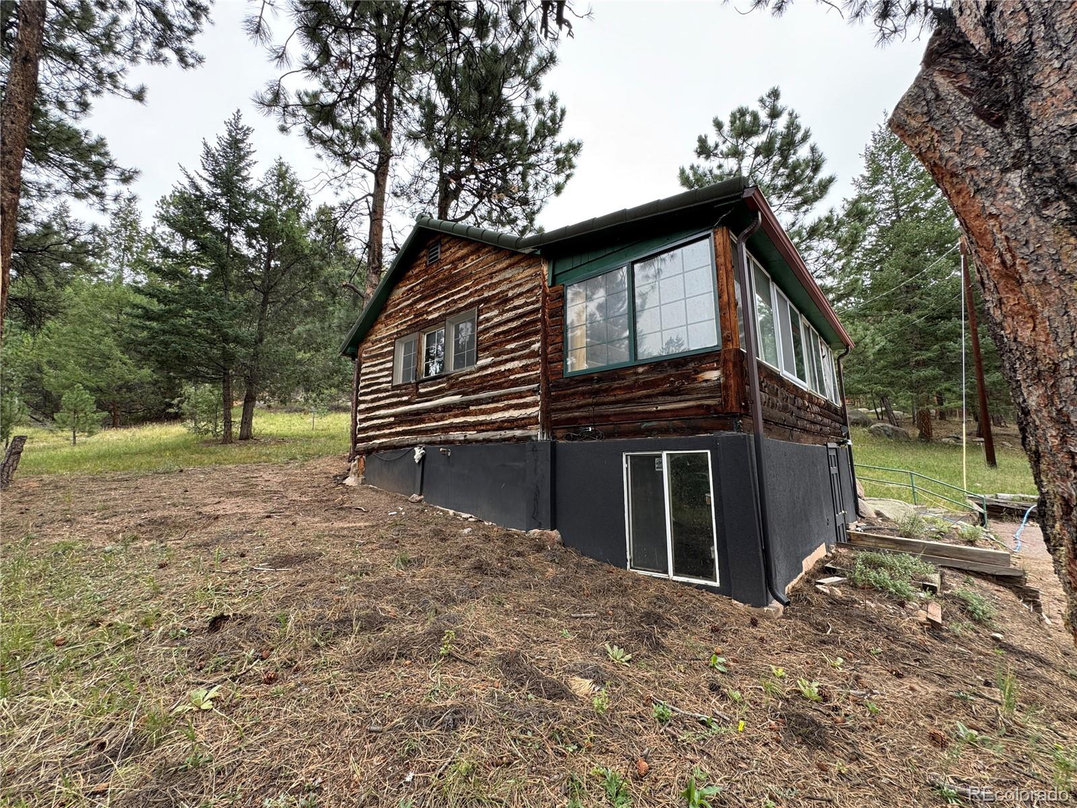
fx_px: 436
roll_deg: +1.0
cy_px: 404
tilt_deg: +7.1
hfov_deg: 102.1
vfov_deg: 85.7
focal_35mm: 14
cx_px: 538
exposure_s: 1/106
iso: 40
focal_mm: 2.22
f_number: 2.2
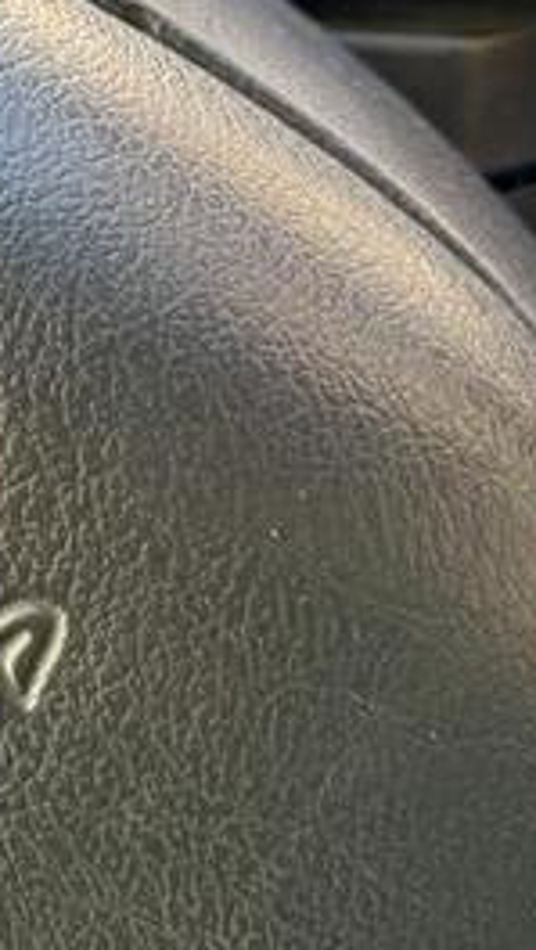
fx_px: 2167
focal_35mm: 86
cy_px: -135
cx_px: -263
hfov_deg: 13.3
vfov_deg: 23.0
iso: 160
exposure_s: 1/121
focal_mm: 6.76
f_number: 1.78
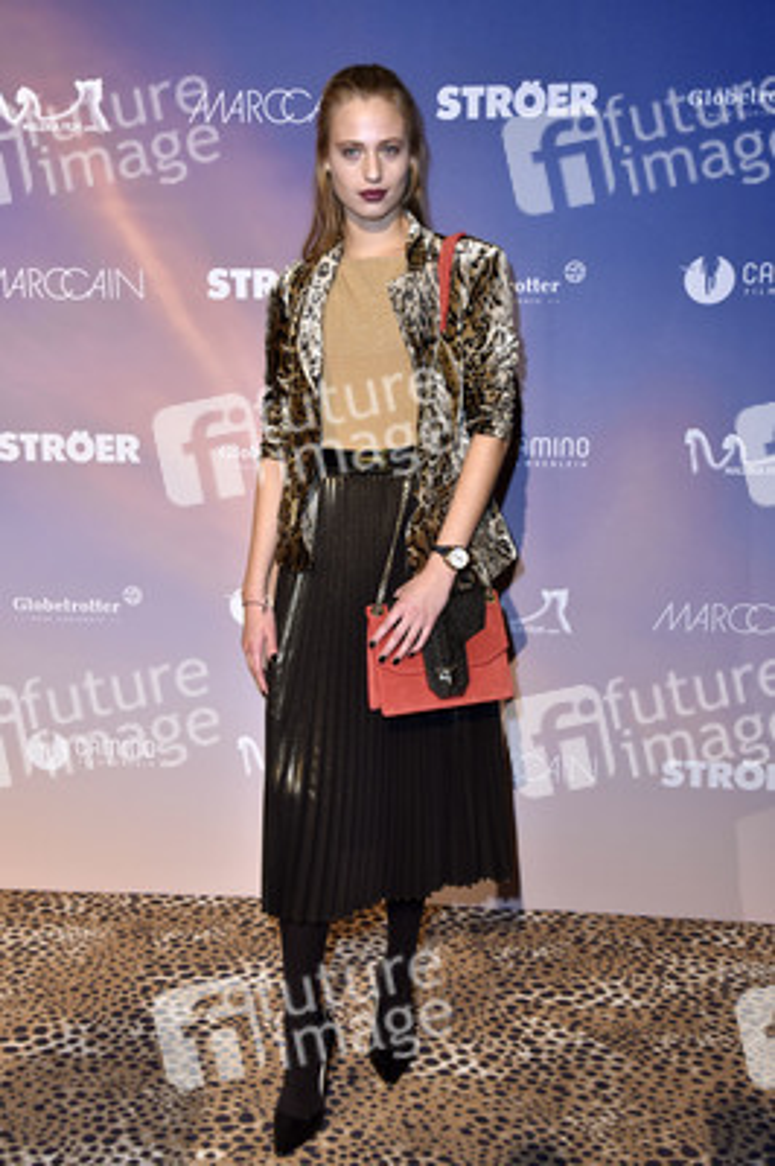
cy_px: 583
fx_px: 1294
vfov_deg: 48.5
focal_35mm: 40
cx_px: 388
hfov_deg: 33.3
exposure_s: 1/160
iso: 1600
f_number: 5.6
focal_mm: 40
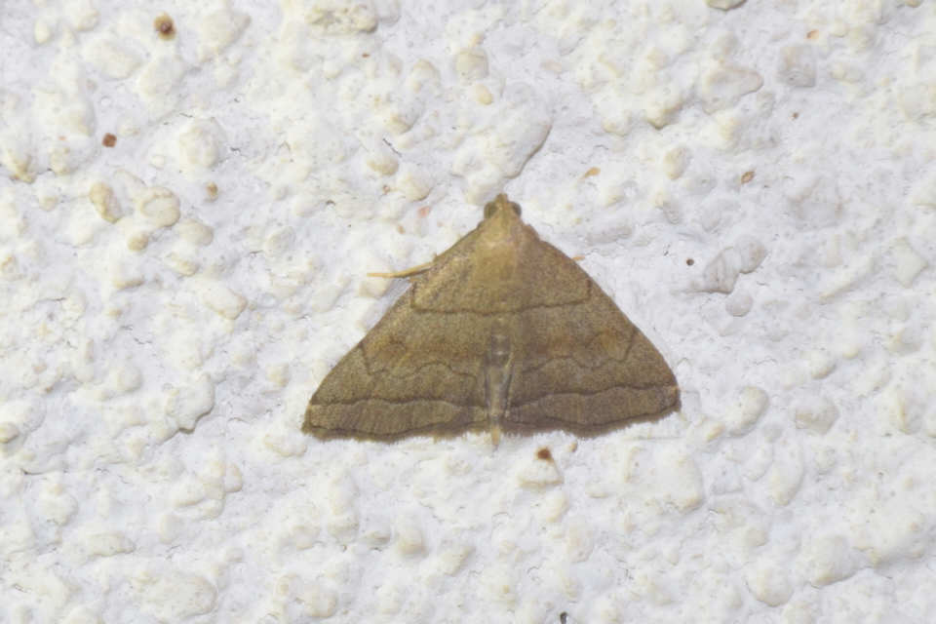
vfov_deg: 6.5
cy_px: 312
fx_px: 5460
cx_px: 468
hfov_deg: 9.8
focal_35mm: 210
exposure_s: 1/60
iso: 320
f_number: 7.1
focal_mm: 140
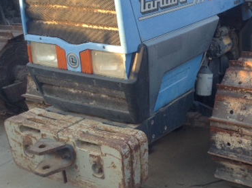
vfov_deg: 25.6
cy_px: 87
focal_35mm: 57
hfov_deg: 32.9
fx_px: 414
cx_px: 202
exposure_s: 1/120
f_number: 2.4
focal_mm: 3.3
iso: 50
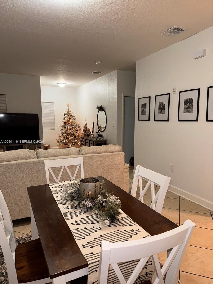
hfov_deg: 56.8
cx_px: 106
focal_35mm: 24
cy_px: 142
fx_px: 197
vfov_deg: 71.6
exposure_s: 1/27
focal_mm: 6.76
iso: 64
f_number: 1.78
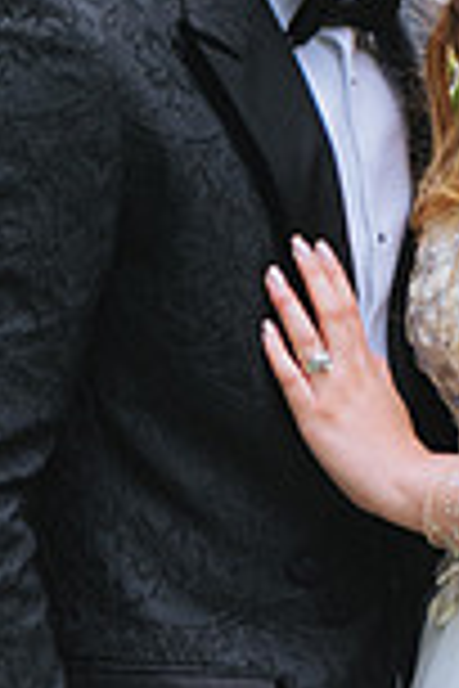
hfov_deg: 8.0
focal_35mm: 171
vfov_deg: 12.0
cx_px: 378
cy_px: 310
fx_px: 3270
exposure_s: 1/125
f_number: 2.8
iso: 320
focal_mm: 58
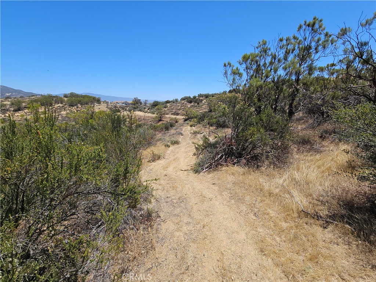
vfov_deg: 89.9
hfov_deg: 106.2
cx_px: 188
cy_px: 141
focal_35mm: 13
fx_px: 141
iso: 50
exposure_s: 1/2216
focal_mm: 2.2
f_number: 2.2
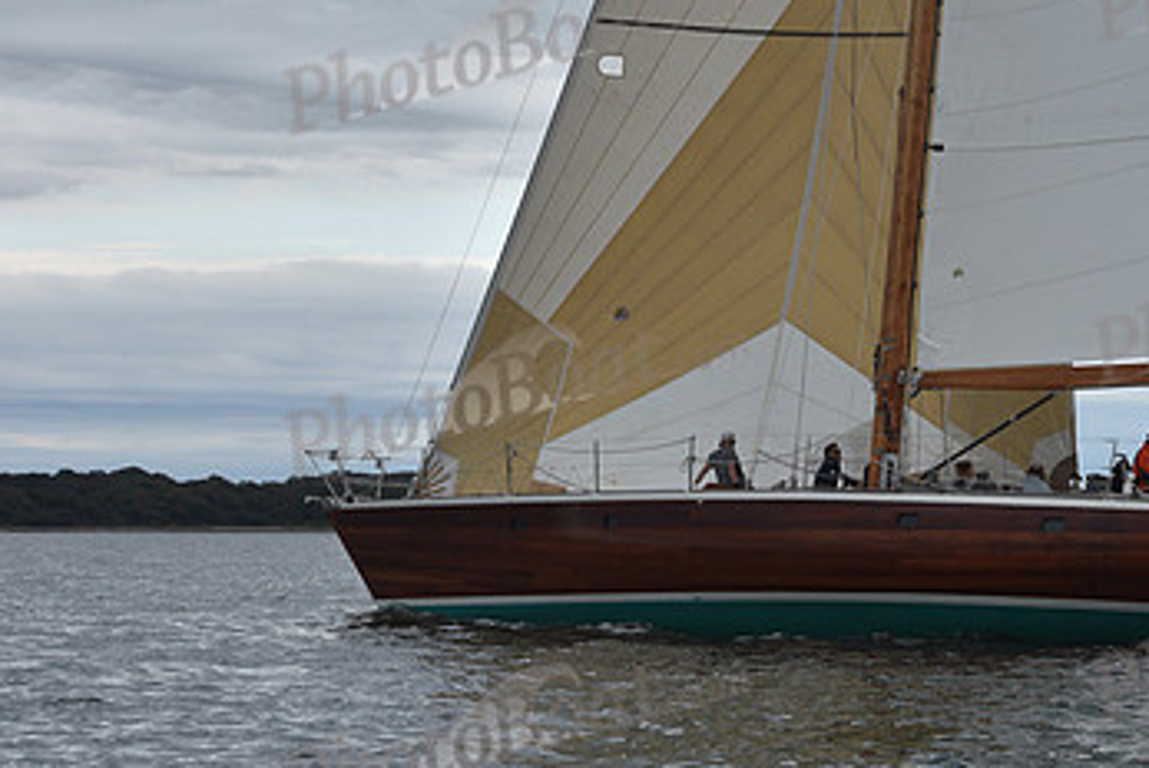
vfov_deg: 11.7
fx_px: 3737
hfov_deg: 17.3
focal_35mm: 117
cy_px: 174
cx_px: 924
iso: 400
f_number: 7.1
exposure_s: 1/1000
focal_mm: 70
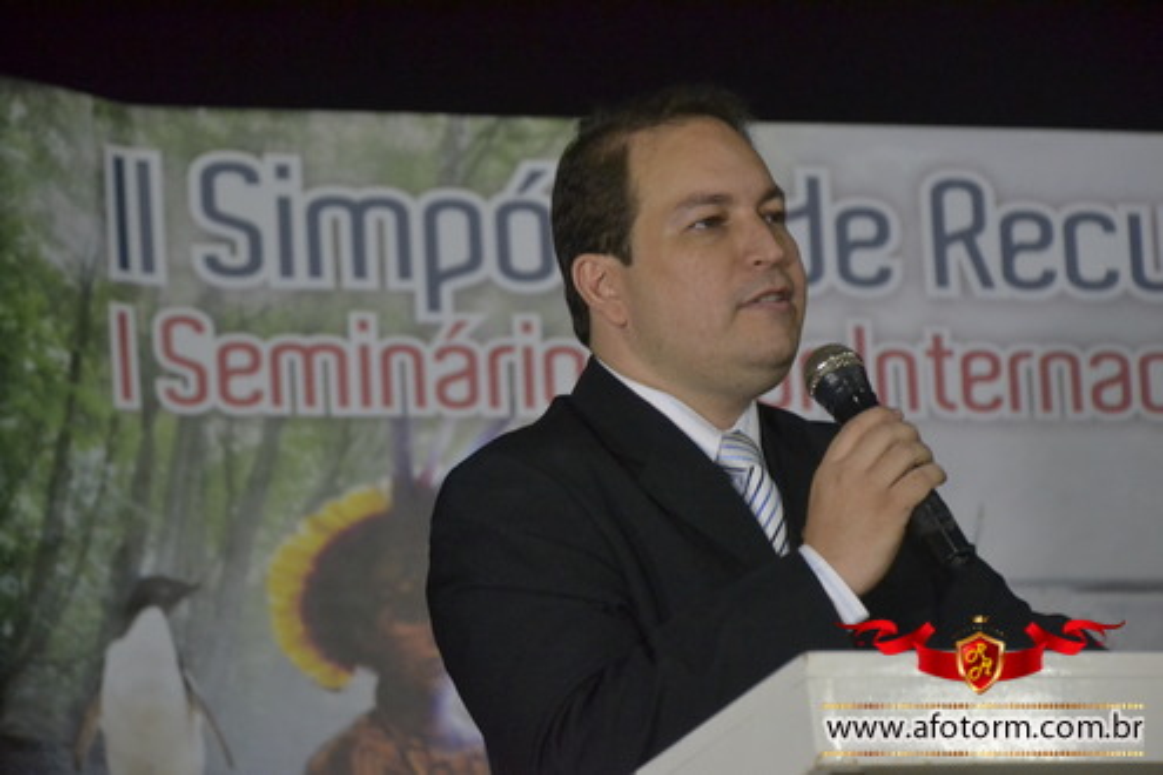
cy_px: 388
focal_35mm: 150
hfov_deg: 13.7
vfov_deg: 9.1
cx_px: 582
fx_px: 4845
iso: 3200
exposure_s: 1/50
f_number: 5.6
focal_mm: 100
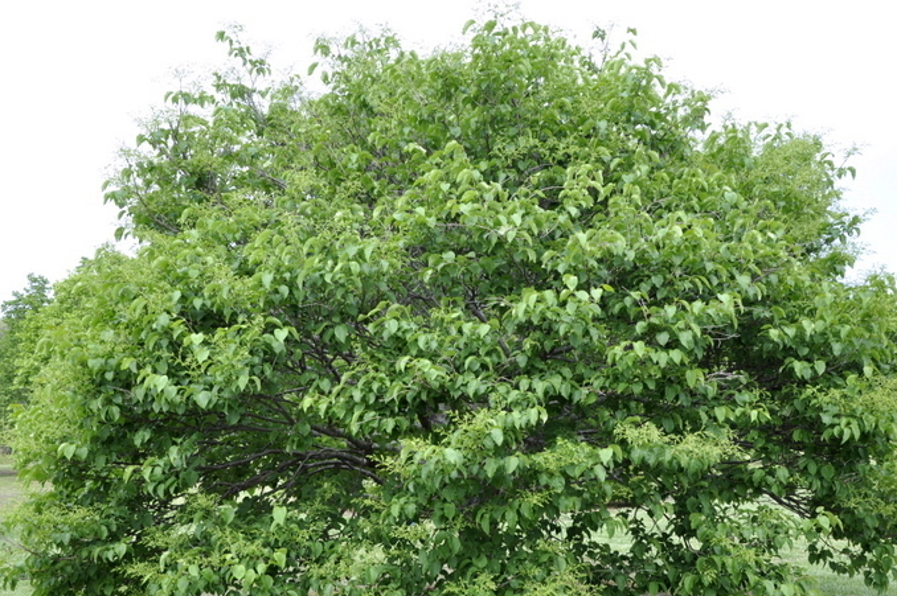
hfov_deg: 42.8
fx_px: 1145
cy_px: 348
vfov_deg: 29.2
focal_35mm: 46
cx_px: 423
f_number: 10
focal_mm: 26
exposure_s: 1/100
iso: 200
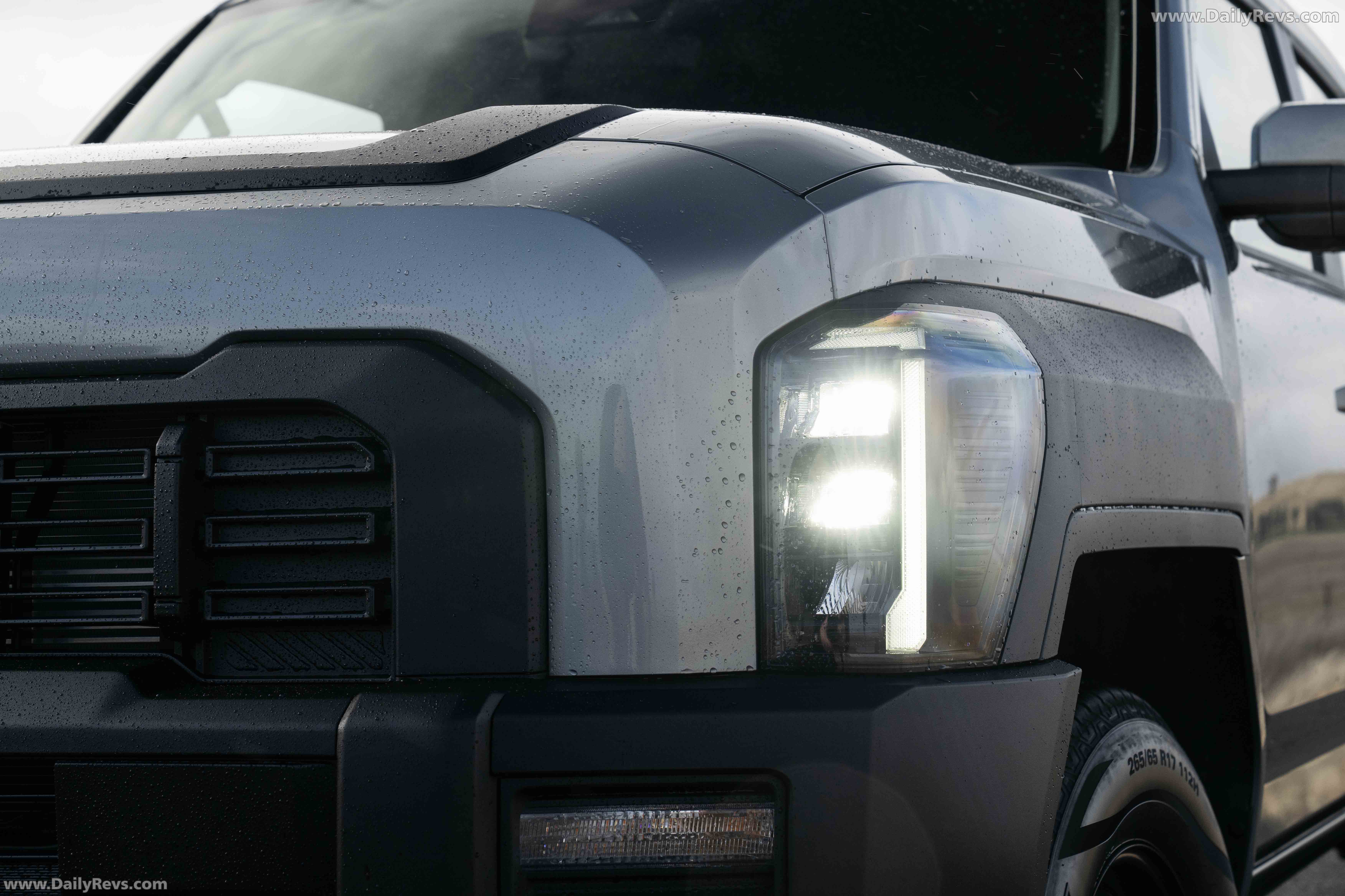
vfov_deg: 19.5
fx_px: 2615
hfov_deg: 28.8
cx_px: 672
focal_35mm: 70
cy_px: 448
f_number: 7.1
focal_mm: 70
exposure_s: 1/500
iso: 800
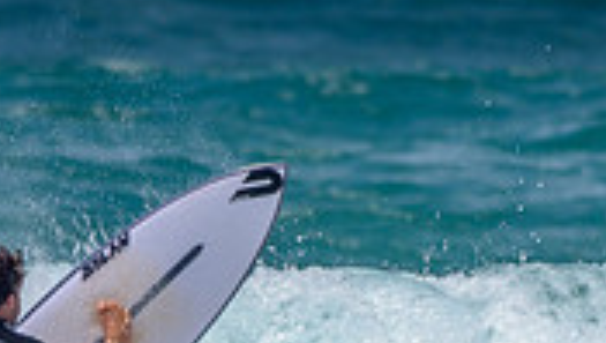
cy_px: 370
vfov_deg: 0.6
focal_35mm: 2131
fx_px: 34290
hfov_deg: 1.0
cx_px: -68
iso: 80
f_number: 5.6
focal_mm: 500
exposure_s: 1/2000
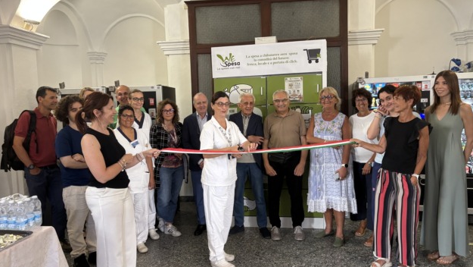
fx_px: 364
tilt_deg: -4.9
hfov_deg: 66.1
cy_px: 133
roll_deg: +1.6
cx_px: 237
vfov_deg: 40.2
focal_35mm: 29
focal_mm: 5.96
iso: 250
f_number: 1.6
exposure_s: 1/50
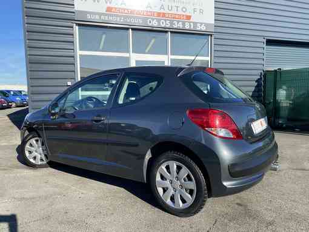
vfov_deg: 53.1
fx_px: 232
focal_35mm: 26
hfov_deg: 67.3
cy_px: 116
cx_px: 154
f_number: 1.8
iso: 32
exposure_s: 1/1779
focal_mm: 4.25
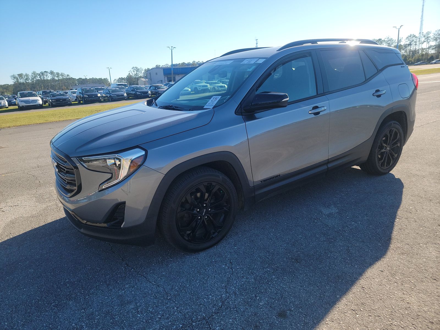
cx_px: 220
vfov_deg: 56.8
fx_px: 305
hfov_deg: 71.6
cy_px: 165
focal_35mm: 24
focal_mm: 6.7
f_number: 1.8
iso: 50
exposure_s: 1/501
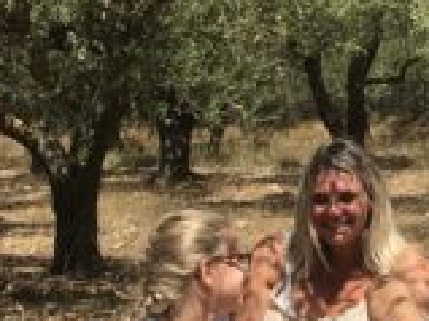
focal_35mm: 141
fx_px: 1746
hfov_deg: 13.8
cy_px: 89
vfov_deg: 10.5
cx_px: 418
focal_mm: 3.99
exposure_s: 1/2398
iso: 20
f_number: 1.8
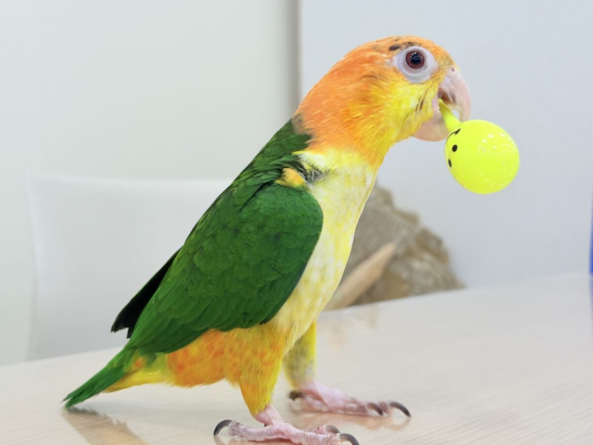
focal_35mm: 52
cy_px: 222
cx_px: 296
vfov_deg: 28.0
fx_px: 891
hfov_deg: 36.8
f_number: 1.6
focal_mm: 5.96
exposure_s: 1/100
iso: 80
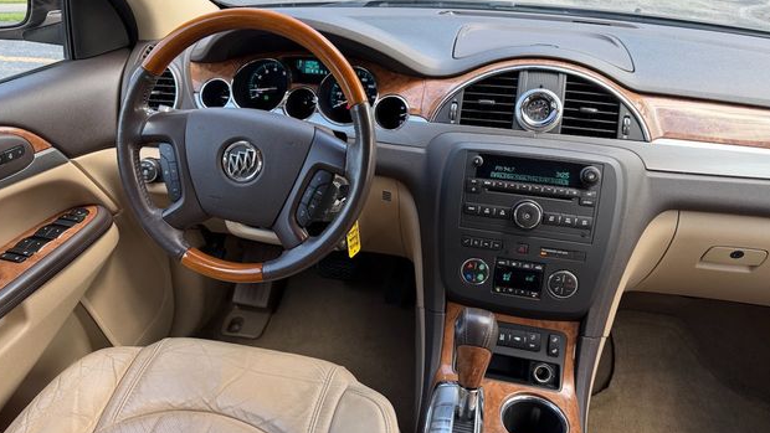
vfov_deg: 42.9
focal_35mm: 27
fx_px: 551
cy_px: 208
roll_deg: -0.8
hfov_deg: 69.8
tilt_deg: -28.3
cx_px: 381
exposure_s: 1/147
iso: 80
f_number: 1.78
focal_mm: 6.76
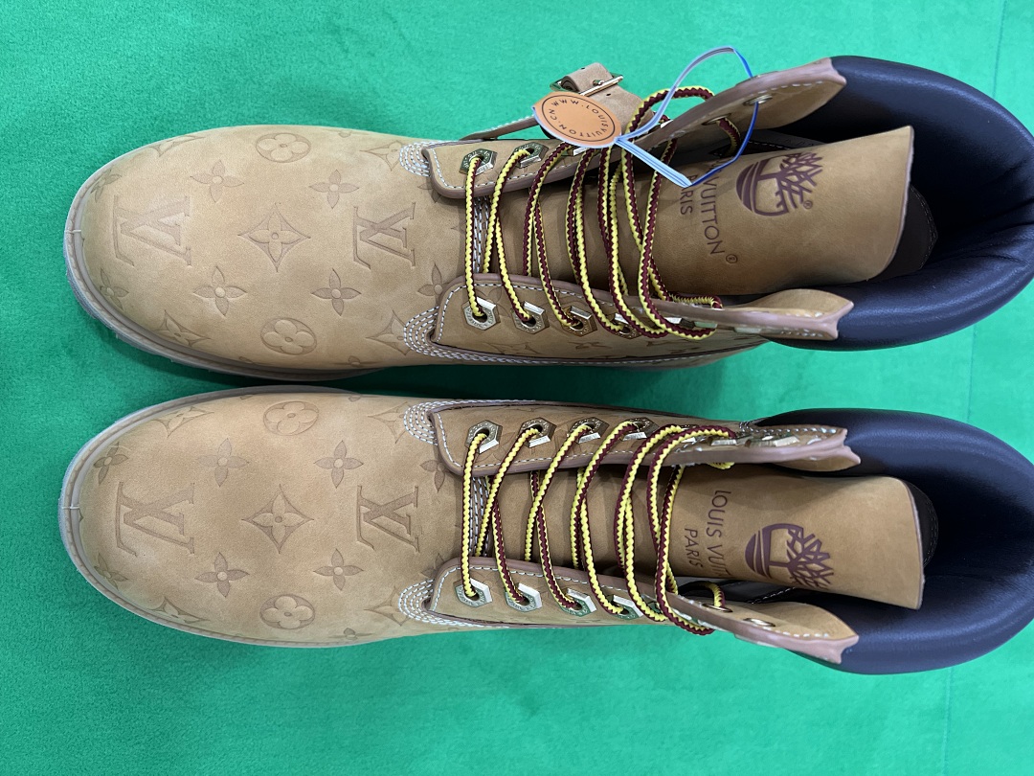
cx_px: 517
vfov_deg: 53.1
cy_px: 388
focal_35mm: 26
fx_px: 777
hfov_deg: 67.3
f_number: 1.5
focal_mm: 5.7
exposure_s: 1/100
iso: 125
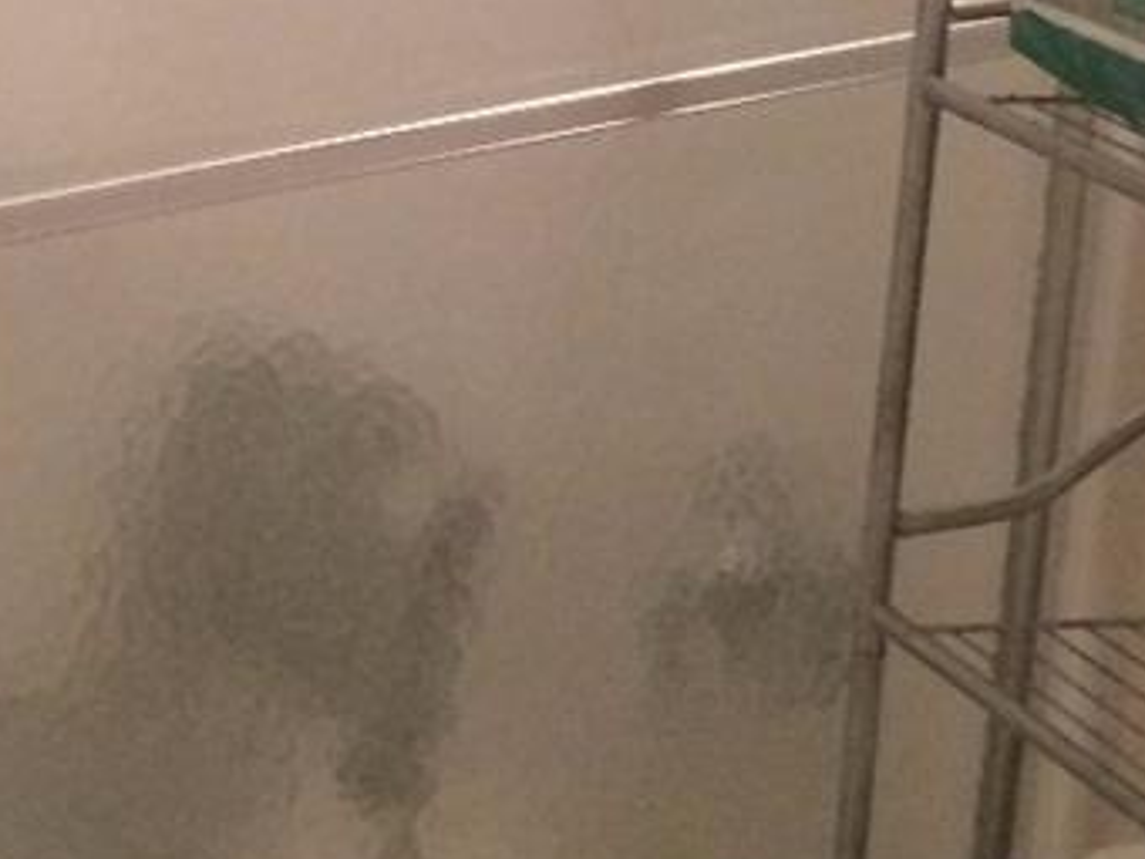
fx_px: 4234
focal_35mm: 128
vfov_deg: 11.6
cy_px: 209
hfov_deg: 15.4
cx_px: 384
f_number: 2.2
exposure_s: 1/30
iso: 200
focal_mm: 4.15
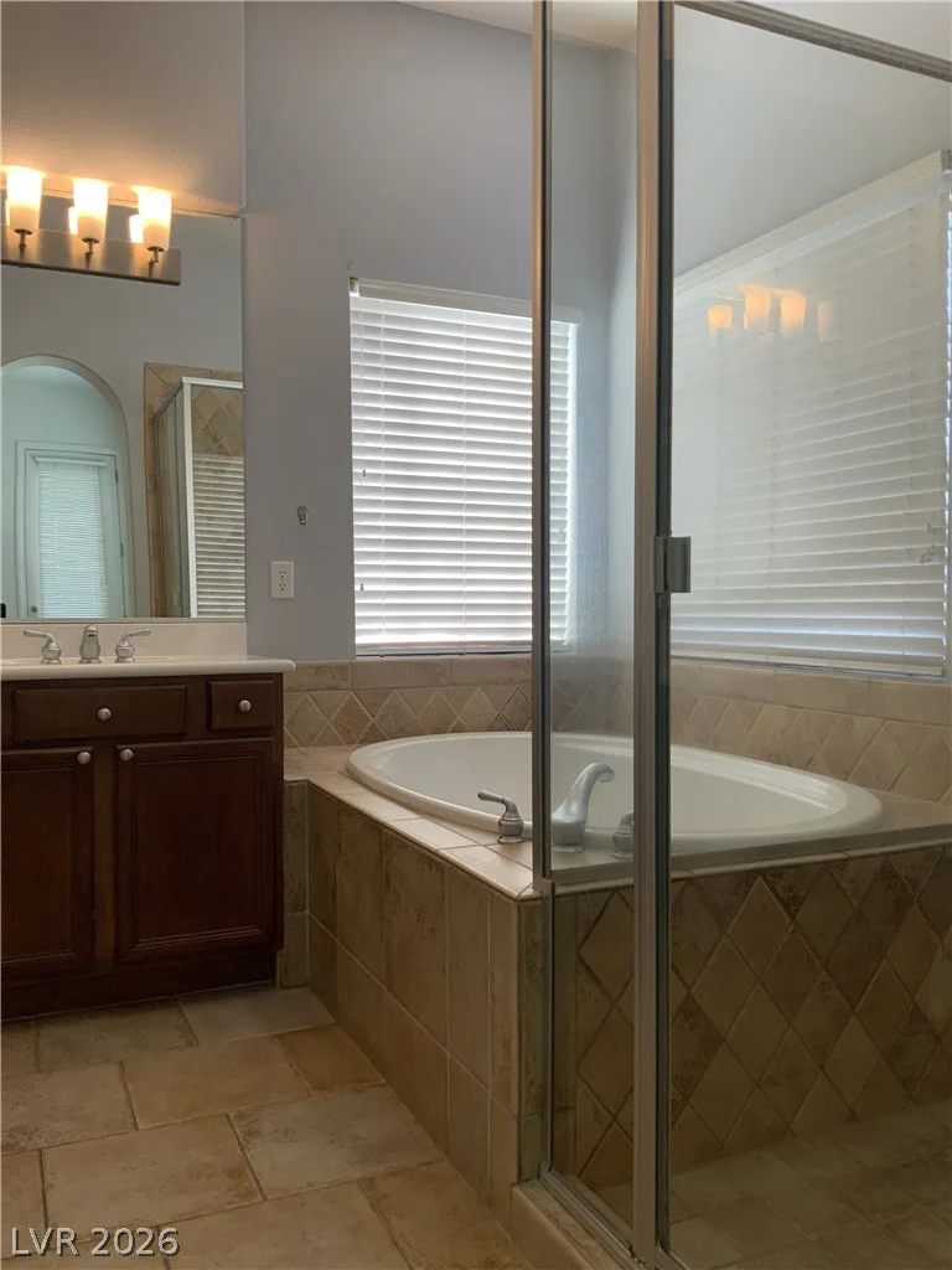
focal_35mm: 29
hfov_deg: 48.2
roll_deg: -1.5
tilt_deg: -1.1
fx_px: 1063
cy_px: 635
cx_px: 476
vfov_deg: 61.7
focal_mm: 3
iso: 64
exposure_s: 1/120
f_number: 1.8
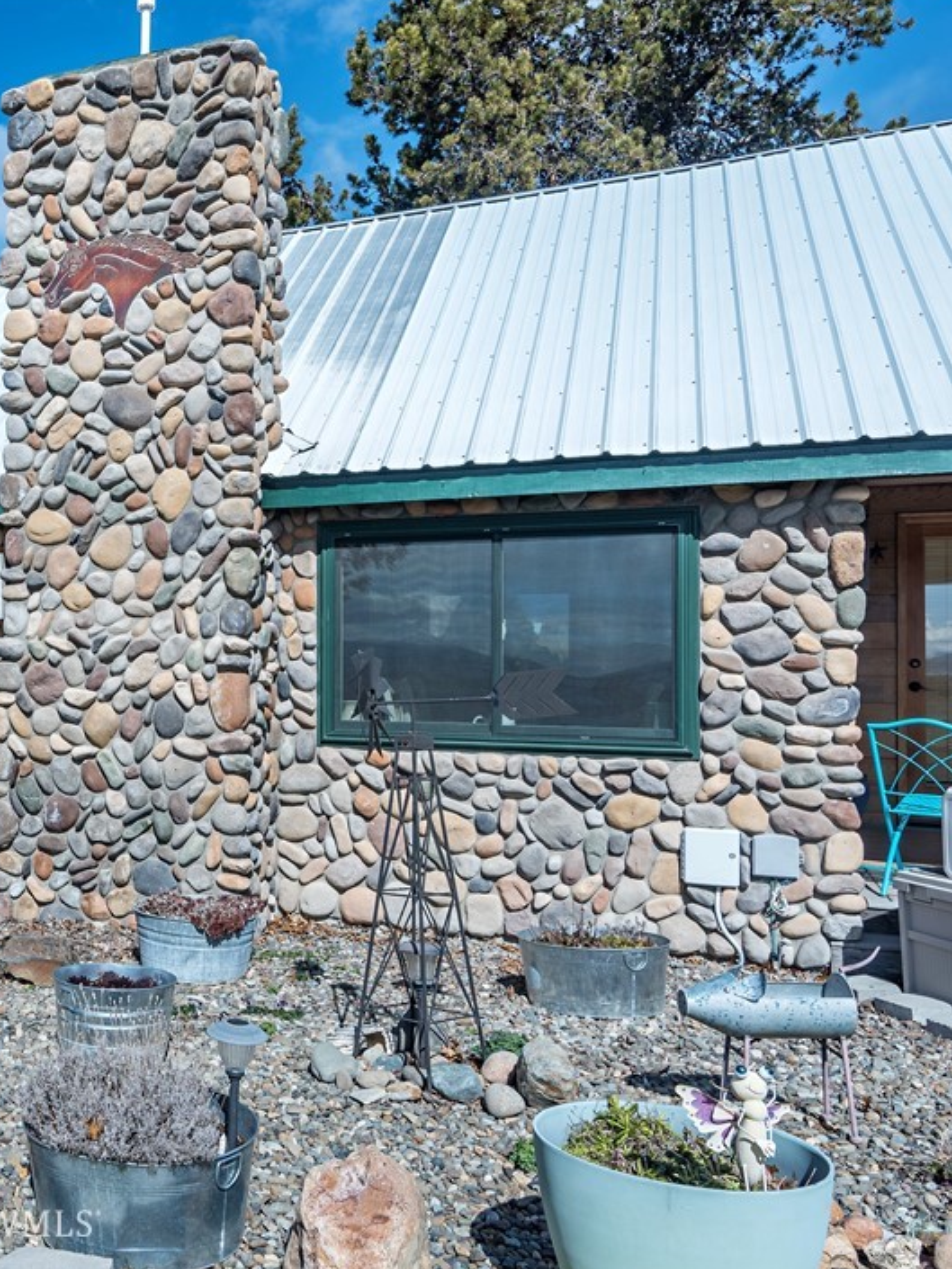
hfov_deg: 35.1
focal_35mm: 37
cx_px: 1
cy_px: 632
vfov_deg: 50.1
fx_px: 1356
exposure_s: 1/320
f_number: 11
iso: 200
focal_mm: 25
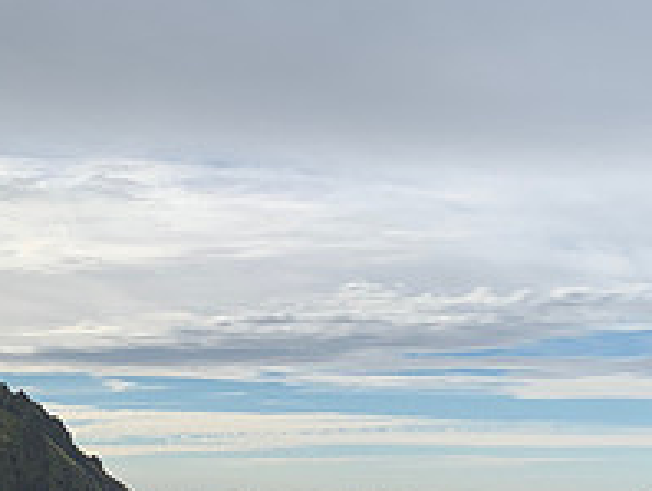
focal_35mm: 76
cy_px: 410
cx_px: 267
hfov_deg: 25.6
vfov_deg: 19.2
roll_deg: -3.0
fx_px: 1433
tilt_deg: -0.4
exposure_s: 1/2545
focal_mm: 4.25
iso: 25
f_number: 1.8
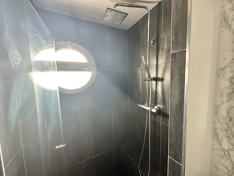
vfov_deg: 85.7
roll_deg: +1.6
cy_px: 88
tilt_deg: -4.7
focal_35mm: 14
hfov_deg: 102.1
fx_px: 95
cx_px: 117
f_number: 2.2
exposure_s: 1/60
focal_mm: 2.22
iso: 640
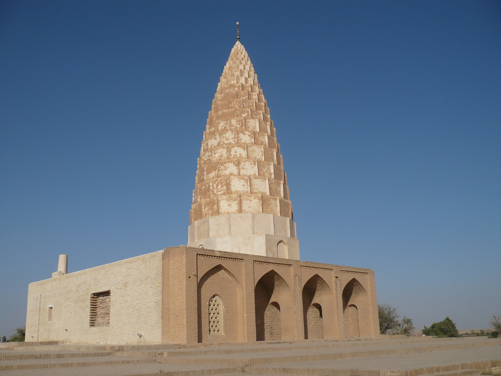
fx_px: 507
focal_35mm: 35
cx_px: 250
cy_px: 188
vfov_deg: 40.7
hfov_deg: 52.6
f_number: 8
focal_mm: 5.8
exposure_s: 1/640
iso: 100
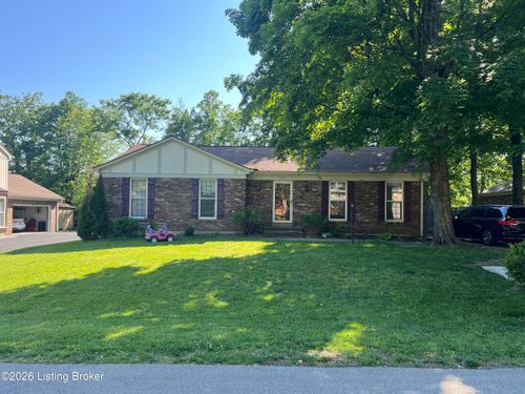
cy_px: 197
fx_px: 394
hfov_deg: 67.3
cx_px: 262
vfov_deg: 53.1
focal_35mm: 26
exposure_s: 1/635
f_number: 1.5
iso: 50
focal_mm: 5.7
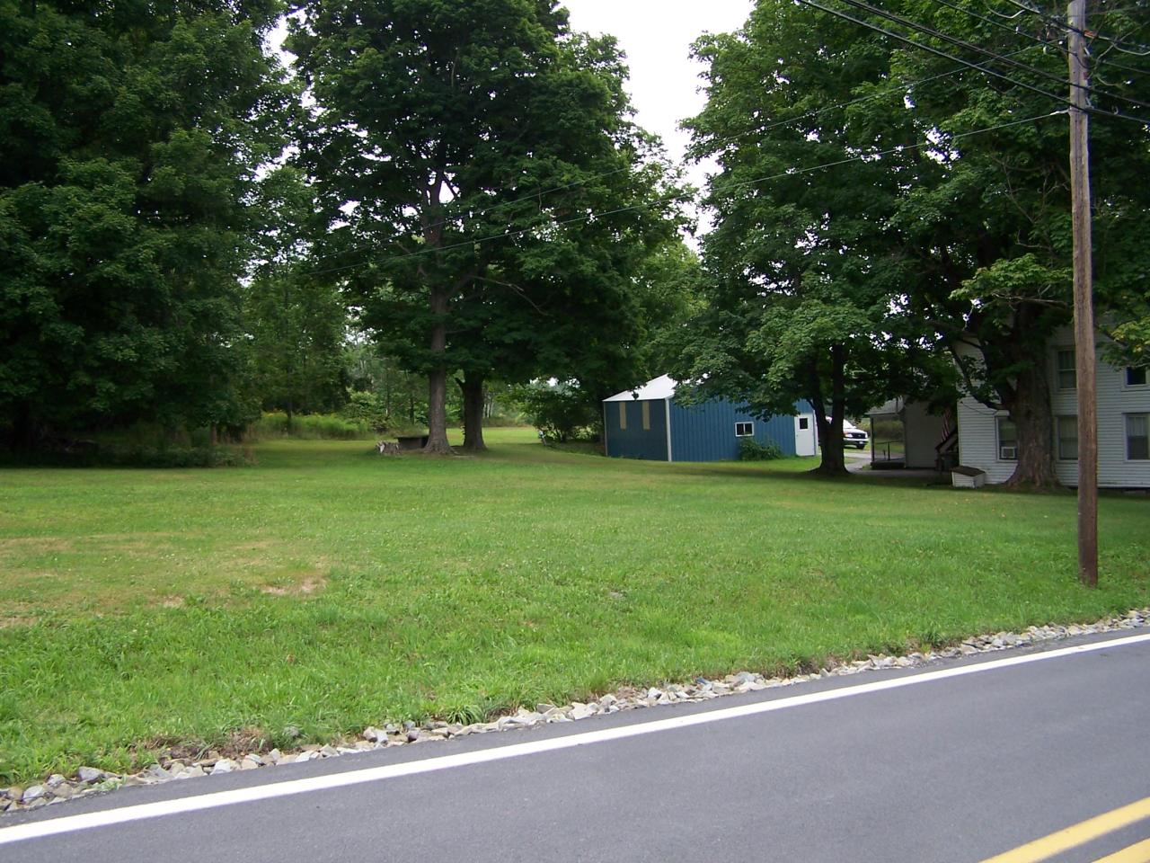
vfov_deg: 37.7
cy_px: 432
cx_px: 575
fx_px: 1262
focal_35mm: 38
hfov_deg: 49.0
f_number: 2.8
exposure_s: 1/250
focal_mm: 6.3
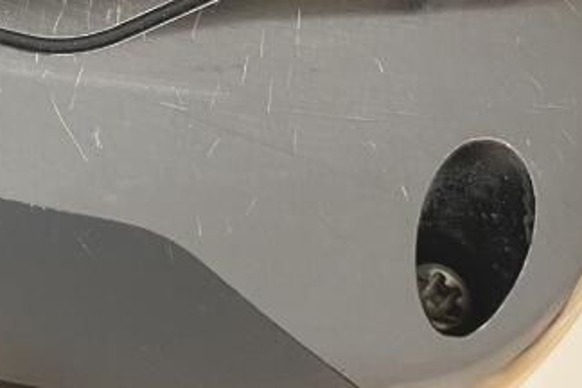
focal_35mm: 80
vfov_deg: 16.1
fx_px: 1293
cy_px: -129
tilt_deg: -64.3
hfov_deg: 24.4
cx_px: 31
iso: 160
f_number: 1.6
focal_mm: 4.2
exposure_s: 1/60
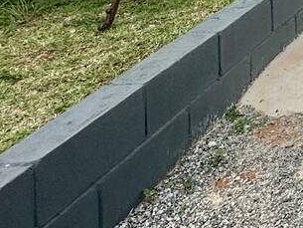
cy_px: -222
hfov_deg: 19.5
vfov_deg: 16.9
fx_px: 578
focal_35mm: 66
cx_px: 580
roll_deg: +0.8
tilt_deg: -1.4
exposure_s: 1/2564
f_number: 2.2
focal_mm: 2.22
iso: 50
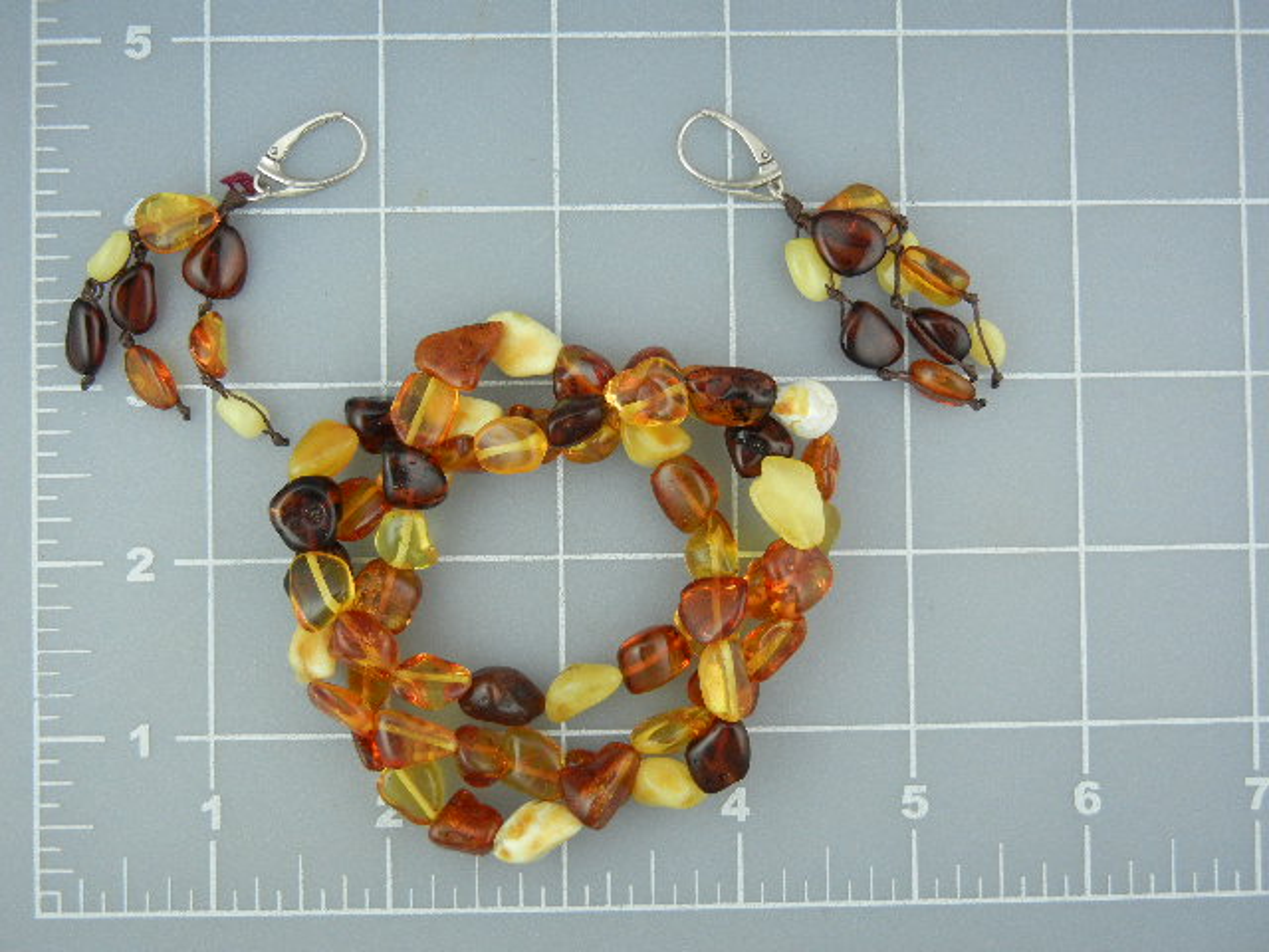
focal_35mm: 39
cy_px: 476
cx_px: 634
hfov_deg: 47.9
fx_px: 1430
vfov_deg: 36.8
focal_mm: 7.1
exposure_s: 1/17
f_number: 3.7
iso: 400
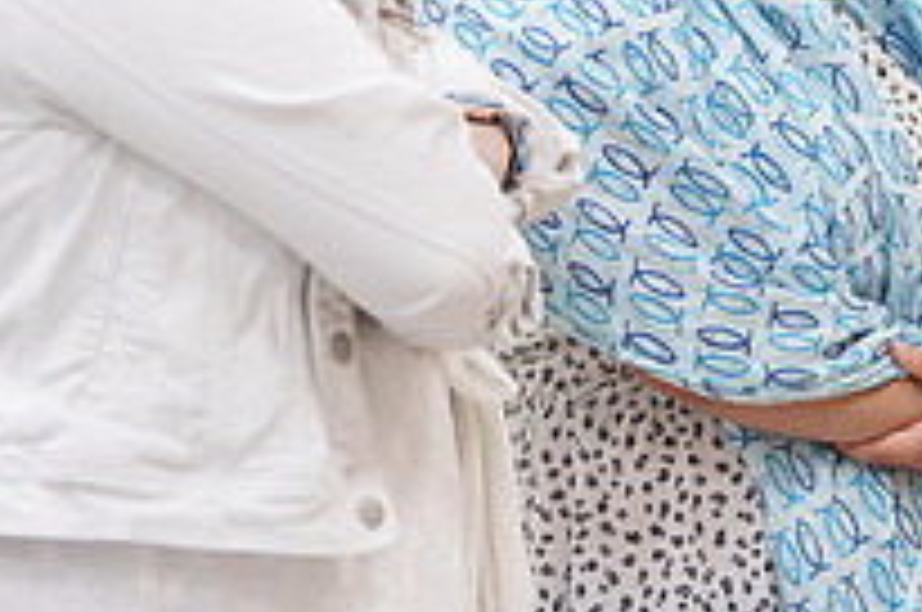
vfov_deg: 6.1
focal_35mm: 224
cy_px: 34
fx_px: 5728
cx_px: 715
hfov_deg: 9.2
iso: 1600
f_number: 2.8
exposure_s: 1/160
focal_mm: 79
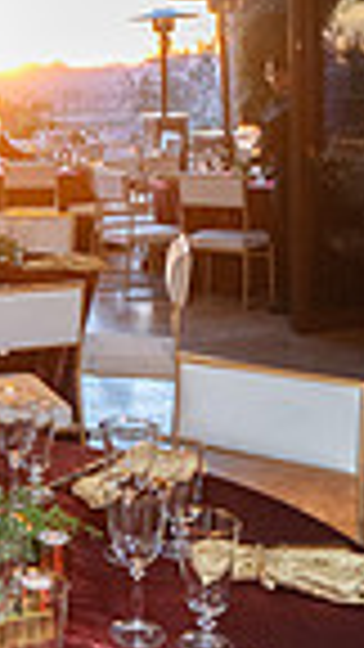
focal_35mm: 62
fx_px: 1064
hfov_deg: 17.4
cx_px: -193
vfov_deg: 32.9
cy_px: 126
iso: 1000
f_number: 4
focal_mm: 19
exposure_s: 1/200
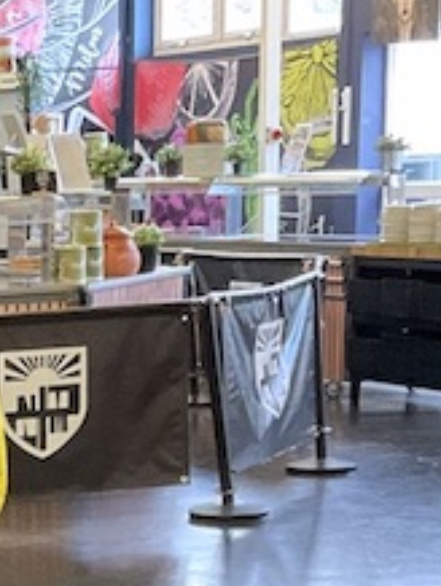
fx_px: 2255
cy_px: 648
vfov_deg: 14.5
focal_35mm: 133
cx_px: -325
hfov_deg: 10.6
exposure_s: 1/50
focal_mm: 3
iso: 200
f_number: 1.8
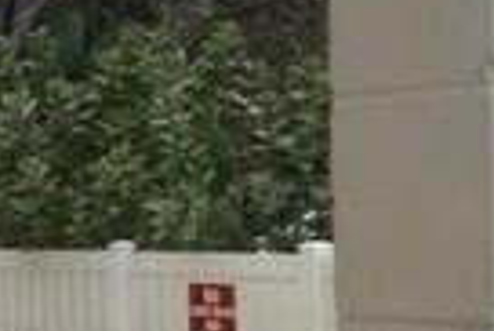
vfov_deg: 9.6
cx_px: -625
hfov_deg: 12.1
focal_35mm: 142
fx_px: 1951
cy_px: 298
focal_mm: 4.15
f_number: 2.2
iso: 40
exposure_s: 1/120
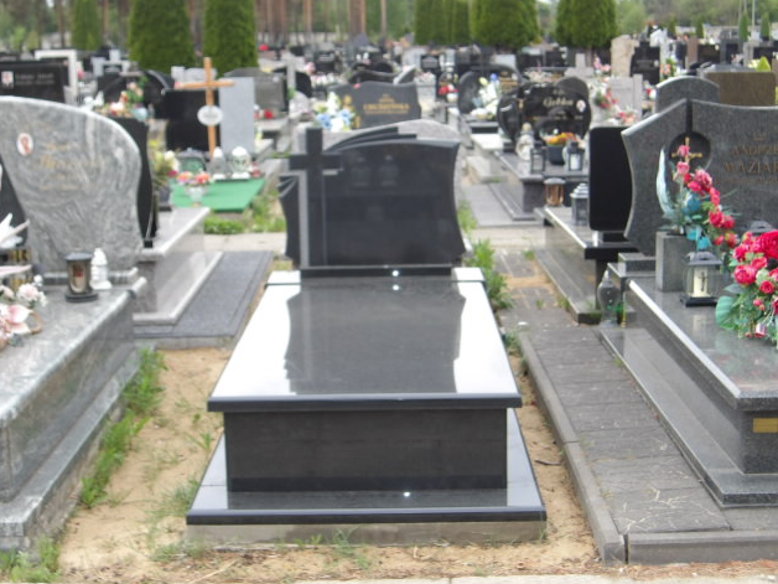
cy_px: 290
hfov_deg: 35.5
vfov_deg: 27.0
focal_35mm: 54
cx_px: 383
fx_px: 1214
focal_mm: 9.4
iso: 100
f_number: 4.2
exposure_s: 1/168
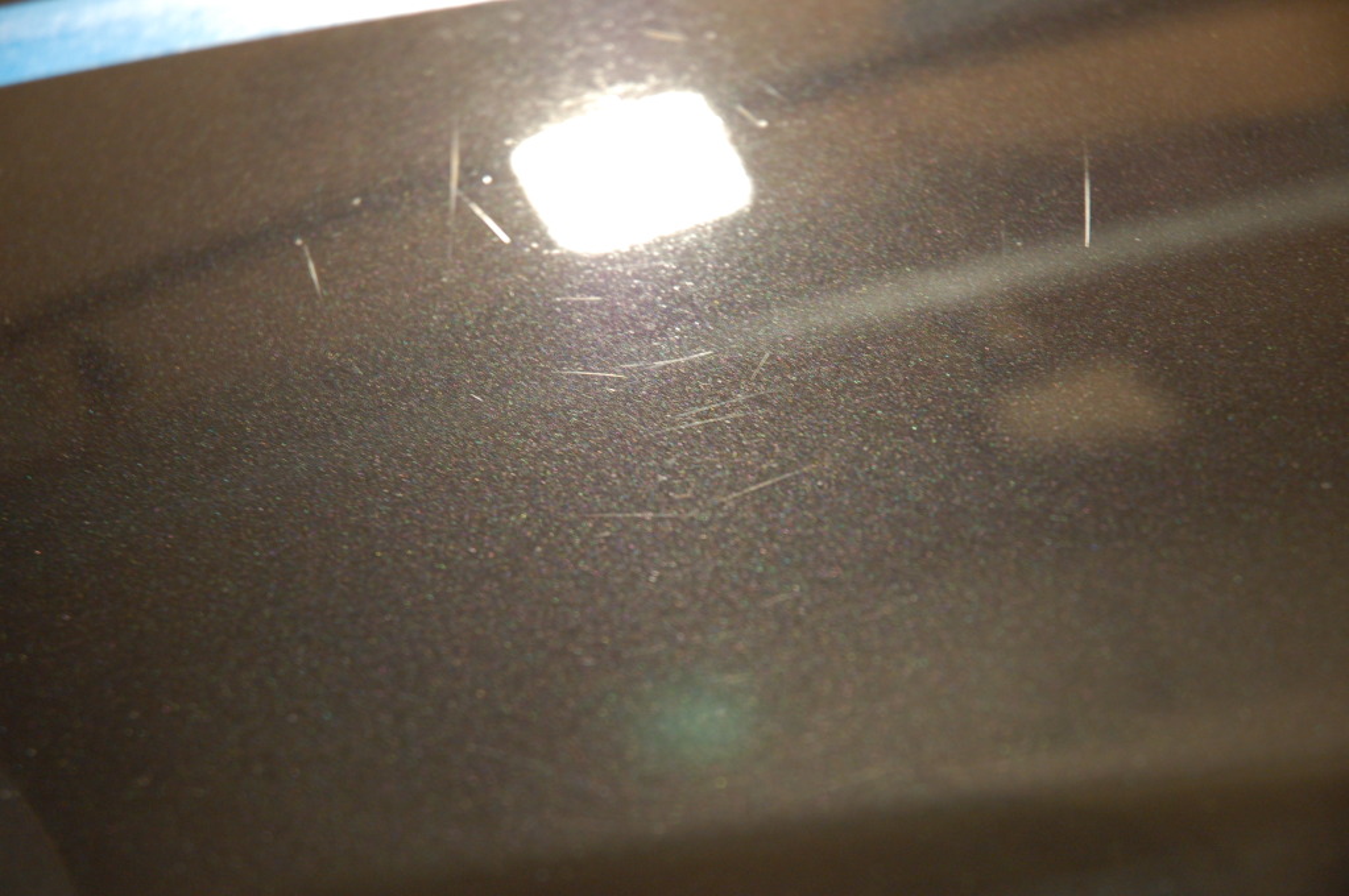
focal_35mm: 105
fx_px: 3931
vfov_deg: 13.0
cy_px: 448
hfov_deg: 19.5
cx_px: 674
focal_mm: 70
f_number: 4.5
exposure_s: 1/15
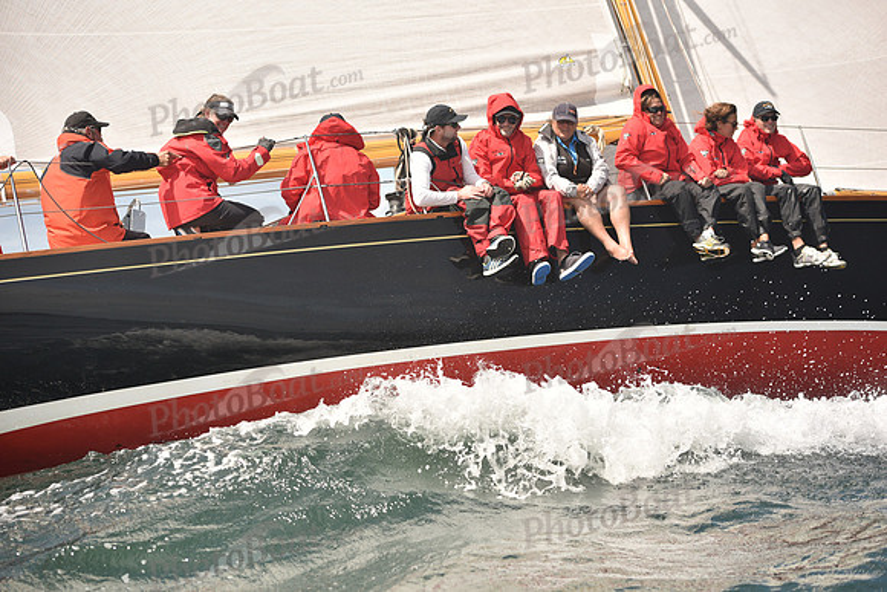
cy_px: 296
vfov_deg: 19.5
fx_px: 1725
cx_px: 444
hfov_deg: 28.8
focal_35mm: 70
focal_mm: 70
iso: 320
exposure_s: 1/1250
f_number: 4
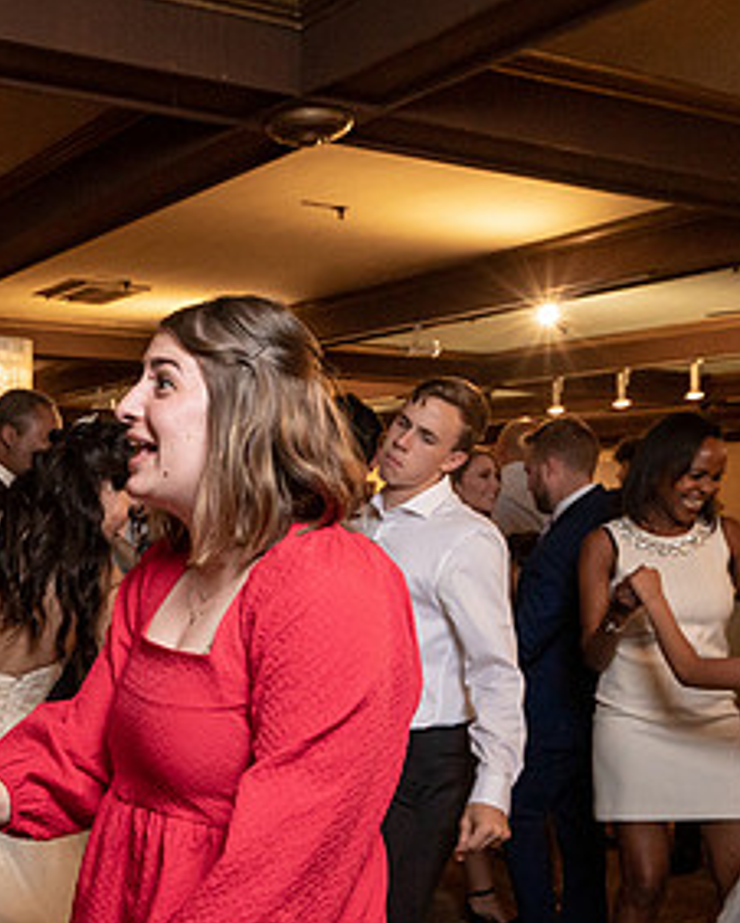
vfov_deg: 41.6
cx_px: 26
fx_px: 1176
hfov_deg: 32.5
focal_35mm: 43
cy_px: 691
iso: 2000
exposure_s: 1/200
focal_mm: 19
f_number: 5.6
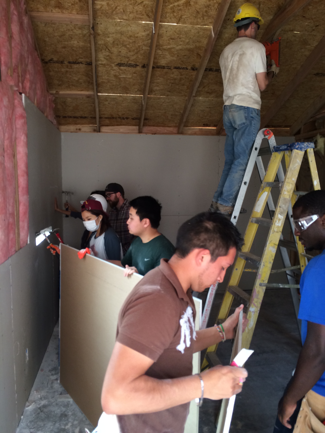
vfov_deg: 60.0
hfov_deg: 46.8
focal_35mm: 30
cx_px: 162
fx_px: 376
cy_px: 216
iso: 40
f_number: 2.2
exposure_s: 1/30
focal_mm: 4.12
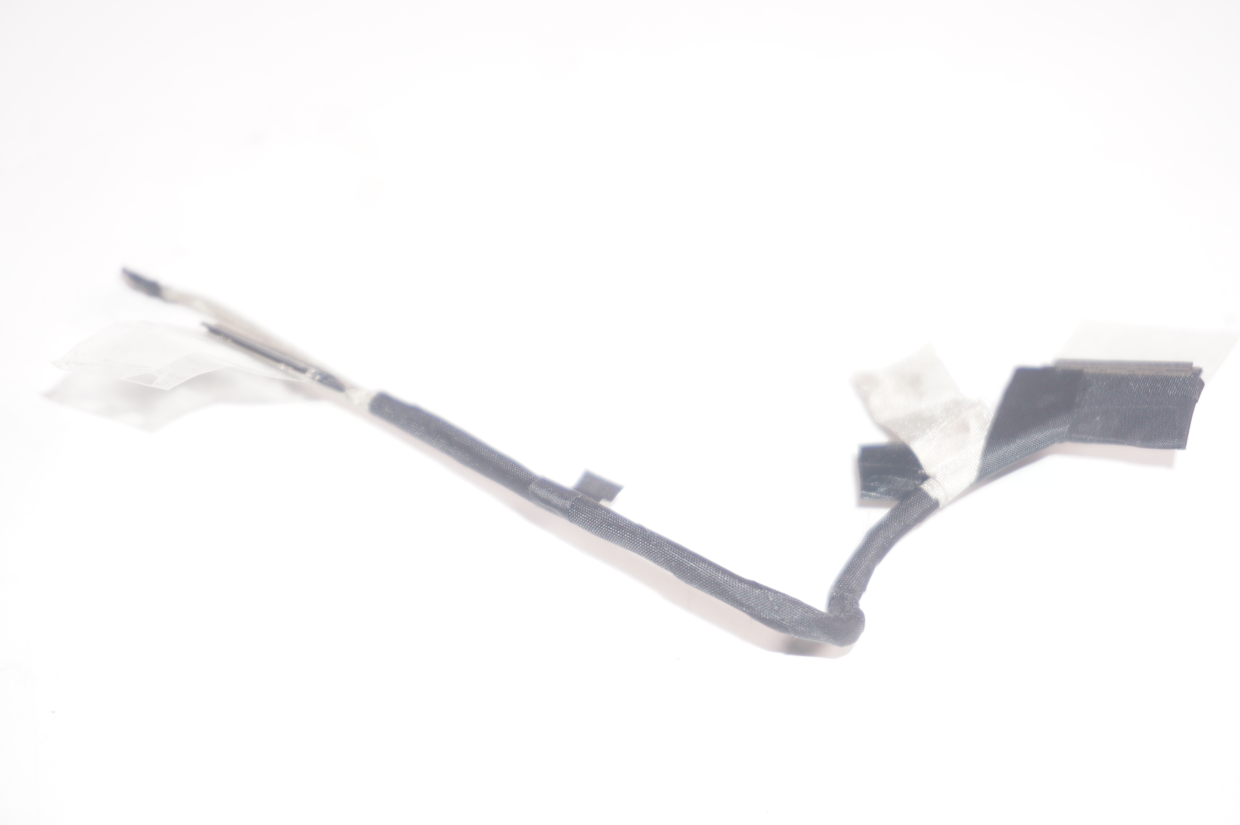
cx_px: 620
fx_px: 2581
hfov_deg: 27.0
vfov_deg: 18.1
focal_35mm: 75
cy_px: 412
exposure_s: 1/160
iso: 320
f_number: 5.6
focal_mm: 50
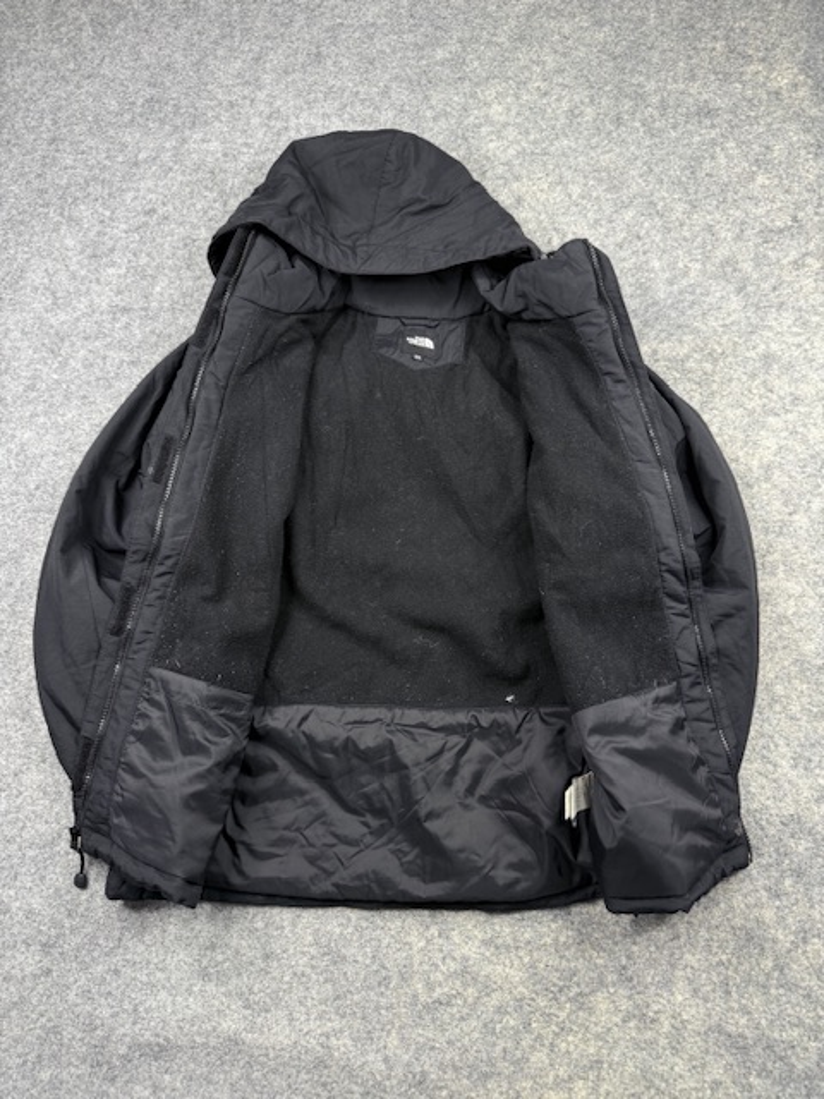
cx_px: 412
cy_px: 550
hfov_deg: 56.8
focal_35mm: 24
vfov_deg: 71.6
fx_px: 762
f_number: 1.78
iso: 160
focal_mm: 6.76
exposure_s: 1/100
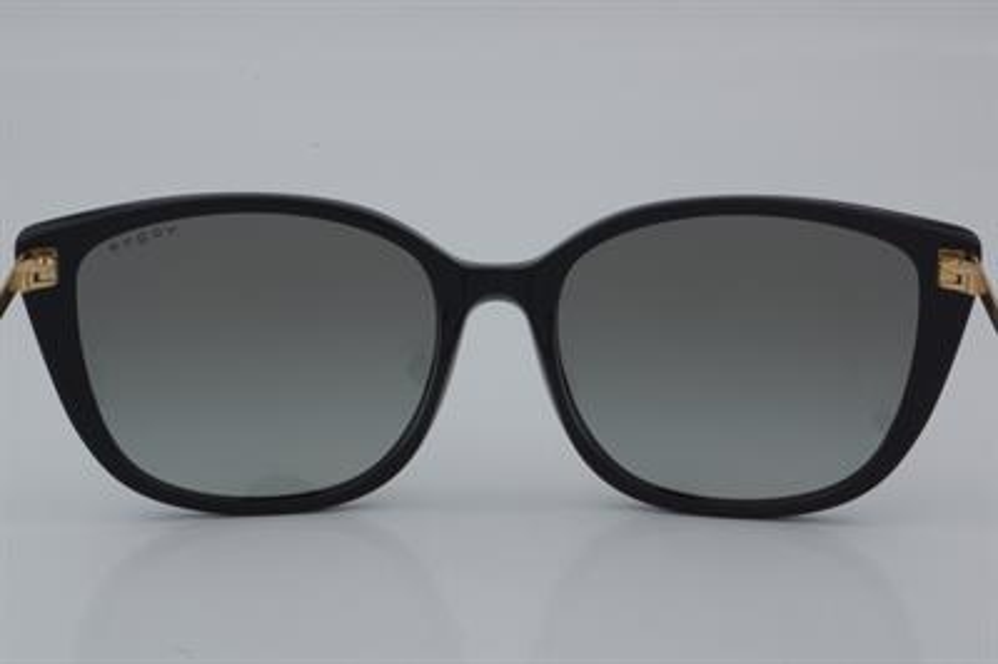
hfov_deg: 27.0
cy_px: 332
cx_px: 499
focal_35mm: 75
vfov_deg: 18.2
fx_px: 2077
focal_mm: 50
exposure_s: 1/4
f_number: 32
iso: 100
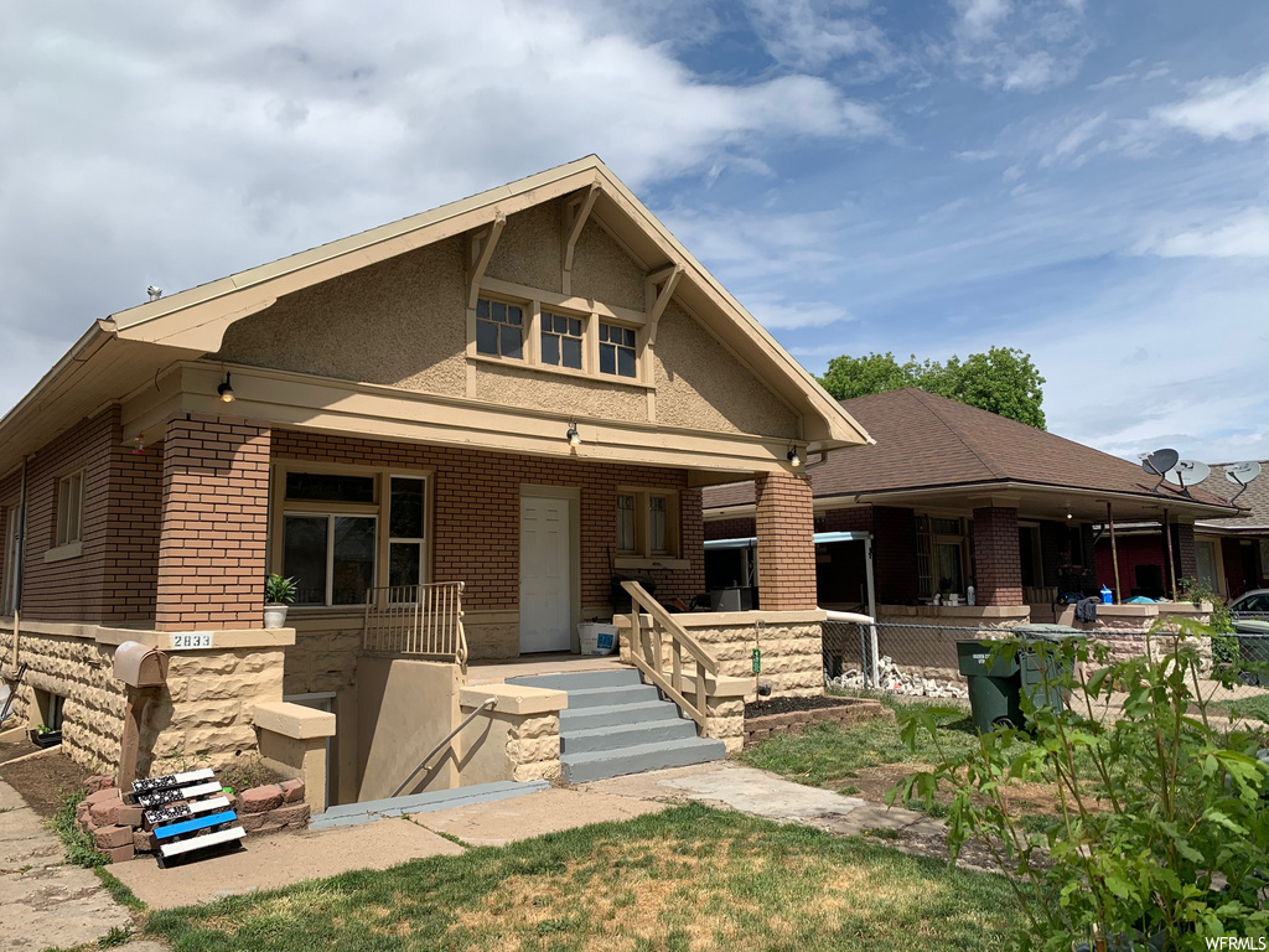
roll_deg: +0.8
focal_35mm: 26
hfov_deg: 67.3
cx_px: 634
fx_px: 953
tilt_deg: +9.6
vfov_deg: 53.1
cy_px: 476
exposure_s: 1/3650
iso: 25
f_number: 1.8
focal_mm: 4.25
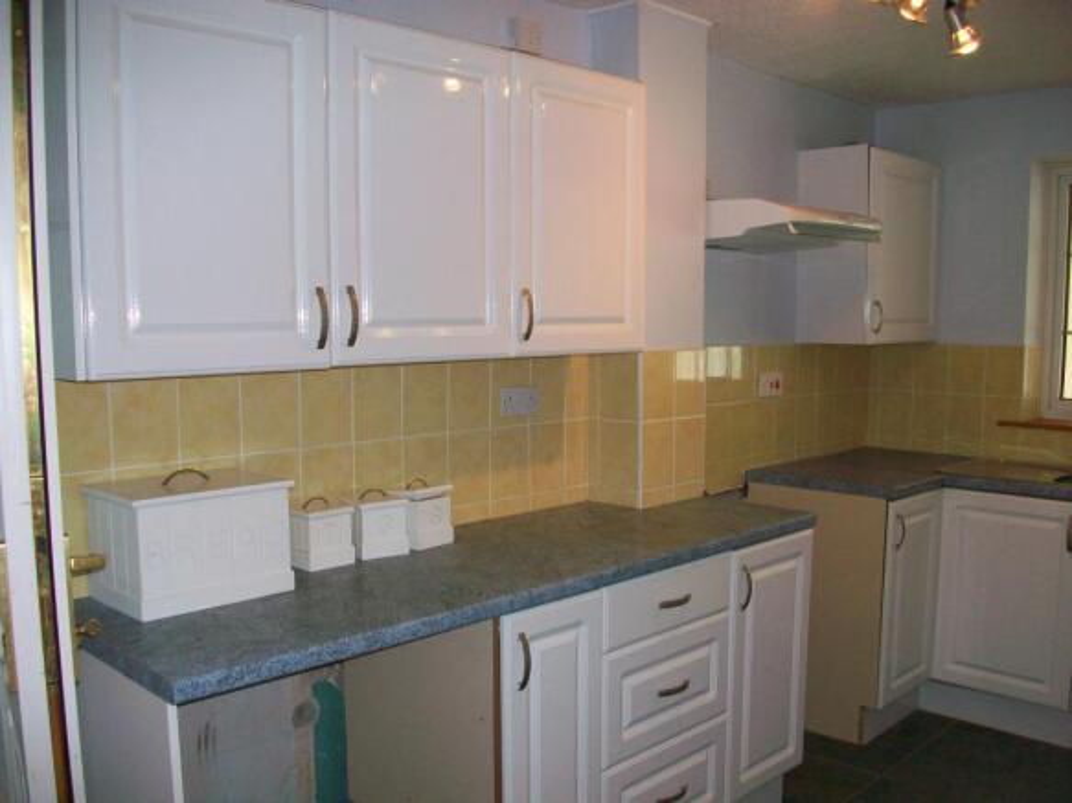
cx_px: 536
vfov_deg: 44.1
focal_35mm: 32
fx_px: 991
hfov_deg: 56.8
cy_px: 402
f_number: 2.8
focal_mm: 5.7
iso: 120
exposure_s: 1/60
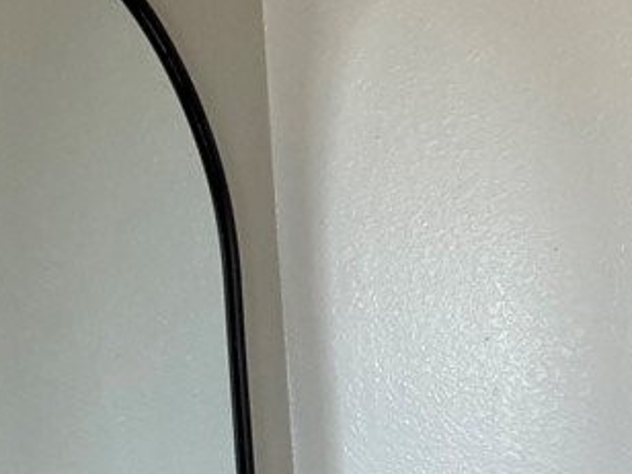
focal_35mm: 93
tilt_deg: -4.3
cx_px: 663
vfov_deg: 14.9
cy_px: 671
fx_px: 1698
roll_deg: +1.0
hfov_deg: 20.3
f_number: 1.8
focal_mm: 3.99
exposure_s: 1/60
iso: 100
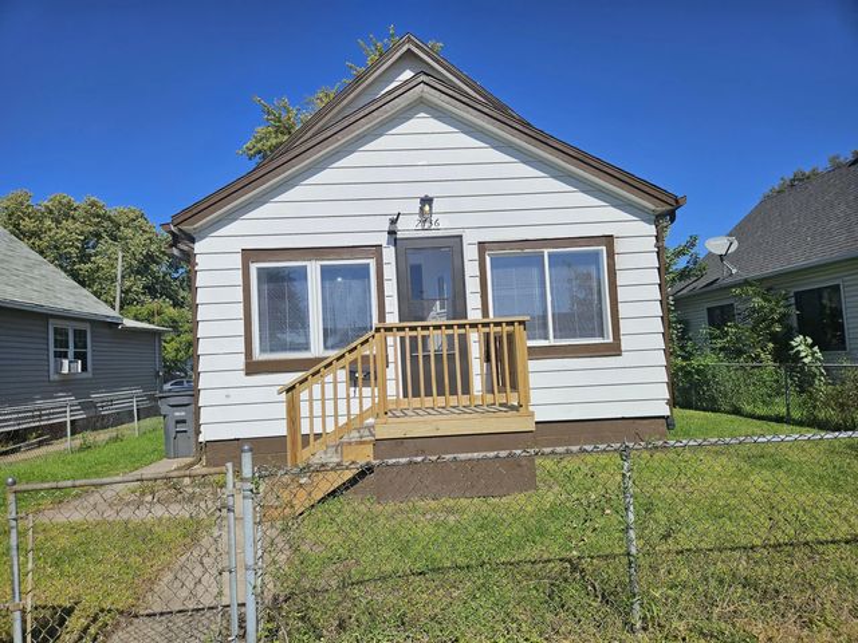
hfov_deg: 73.9
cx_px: 429
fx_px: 570
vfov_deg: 58.9
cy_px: 322
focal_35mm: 23
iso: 25
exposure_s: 1/4087
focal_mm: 5.4
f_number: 1.8
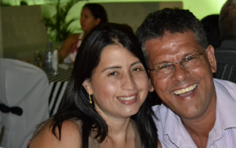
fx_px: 707
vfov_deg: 11.9
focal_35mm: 110
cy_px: 112
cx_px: 137
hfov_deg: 18.9
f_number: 5.3
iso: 3200
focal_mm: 45
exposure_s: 1/60
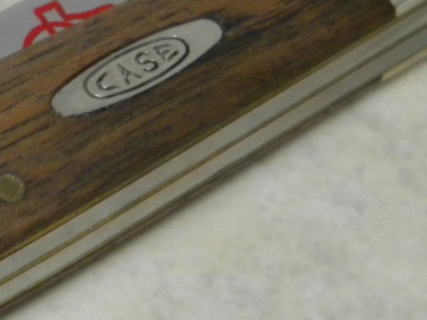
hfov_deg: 7.1
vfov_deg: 5.3
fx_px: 3427
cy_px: 164
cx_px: -7
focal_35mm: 278
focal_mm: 19
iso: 400
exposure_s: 1/22.1
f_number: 4.7
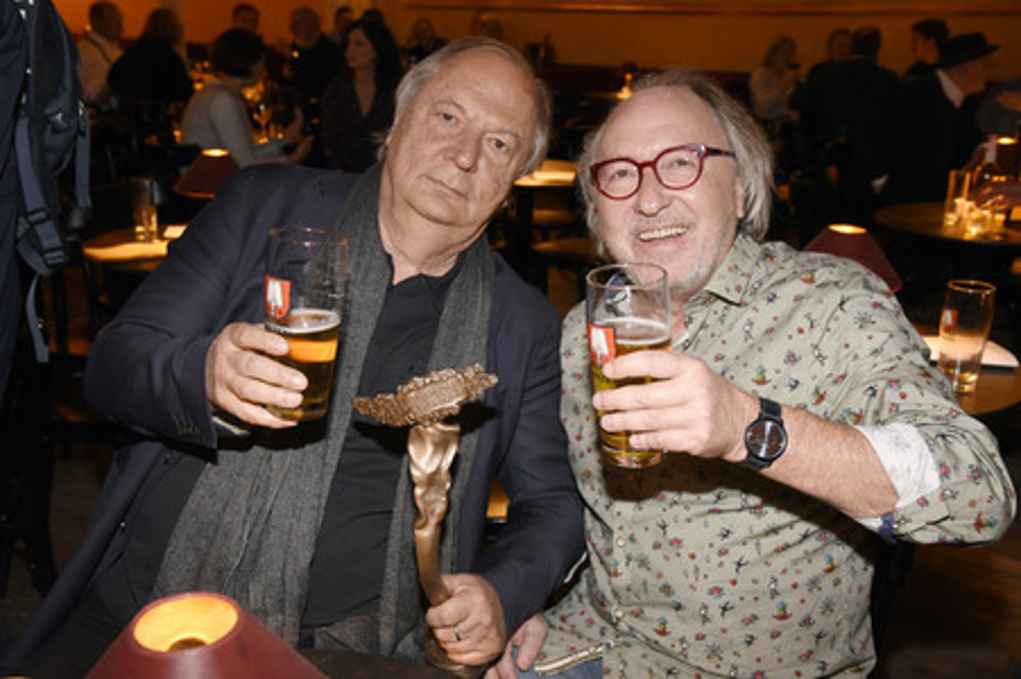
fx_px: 1077
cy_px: 340
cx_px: 510
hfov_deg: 50.7
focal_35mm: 38
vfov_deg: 35.0
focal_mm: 38
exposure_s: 1/60
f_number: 6.3
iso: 2500
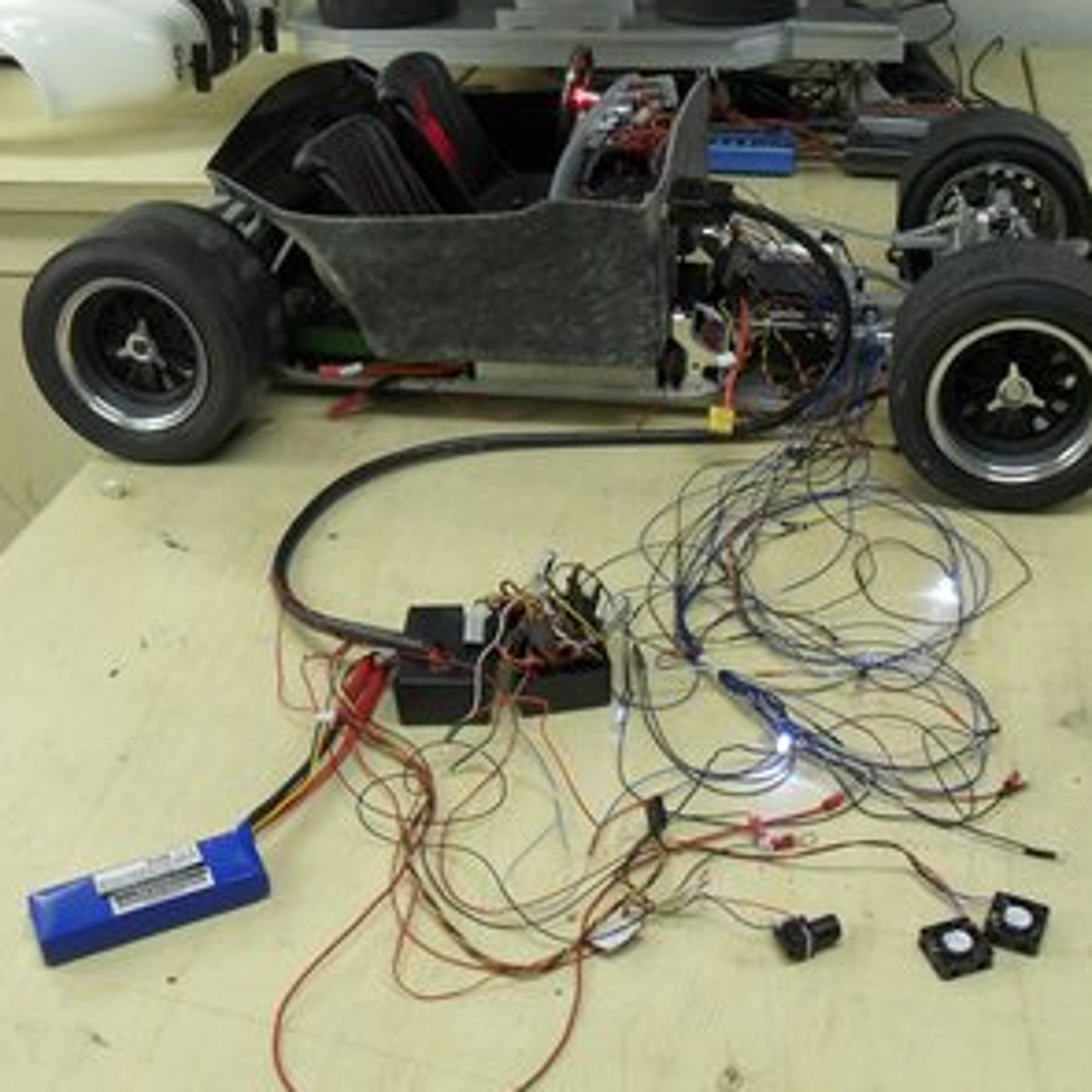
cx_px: 637
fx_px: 1499
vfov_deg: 40.0
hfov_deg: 39.9
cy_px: 552
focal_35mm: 42
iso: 160
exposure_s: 1/30
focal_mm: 6.2
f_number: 2.8
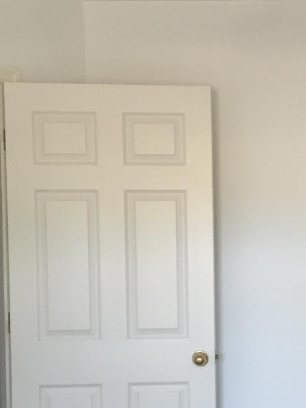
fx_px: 1013
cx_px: 363
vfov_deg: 22.6
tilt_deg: -1.7
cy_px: 298
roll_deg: +1.7
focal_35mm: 86
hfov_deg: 16.5
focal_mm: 4.15
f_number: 2.2
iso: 80
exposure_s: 1/30
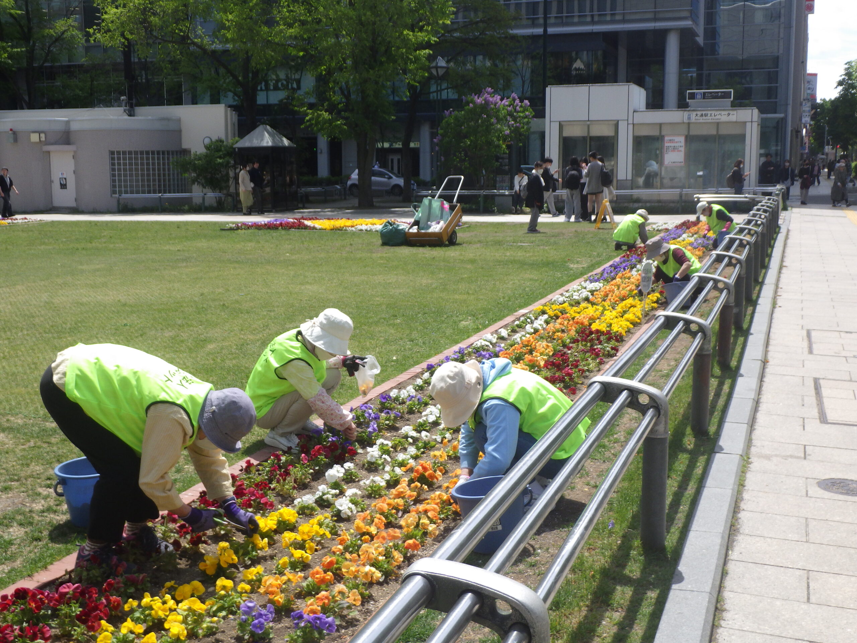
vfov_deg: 34.3
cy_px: 322
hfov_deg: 44.8
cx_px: 428
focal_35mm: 42
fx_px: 1040
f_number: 5
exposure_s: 1/500
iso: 125
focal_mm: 7.5
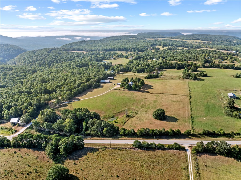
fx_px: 167
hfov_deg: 71.6
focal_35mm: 24
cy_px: 90
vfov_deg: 56.7
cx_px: 120
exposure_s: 1/3200
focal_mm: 12.29
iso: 310
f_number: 2.8
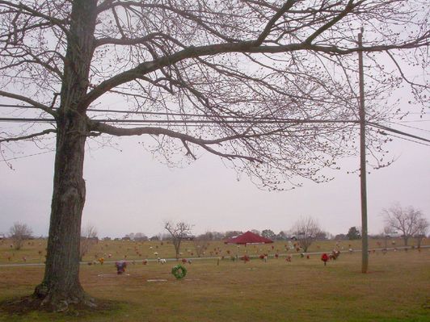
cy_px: 161
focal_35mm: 39
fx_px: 484
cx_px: 215
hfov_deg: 47.9
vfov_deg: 36.8
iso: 100
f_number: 8
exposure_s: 1/461
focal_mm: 6
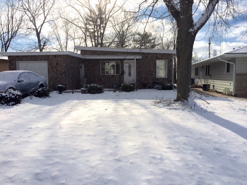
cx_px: 124
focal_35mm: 29
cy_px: 92
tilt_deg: -6.2
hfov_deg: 61.7
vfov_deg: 48.2
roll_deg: +1.4
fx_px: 207
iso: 32
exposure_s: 1/8264
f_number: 2.2
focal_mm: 4.15
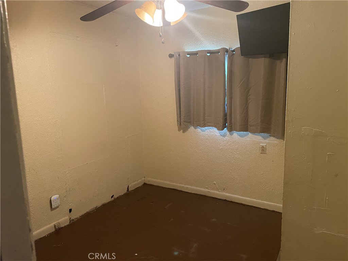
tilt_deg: -8.6
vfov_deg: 53.1
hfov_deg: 67.3
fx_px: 261
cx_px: 174
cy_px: 130
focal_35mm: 26
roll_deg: +2.0
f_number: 1.6
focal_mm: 4.2
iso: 500
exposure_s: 1/30
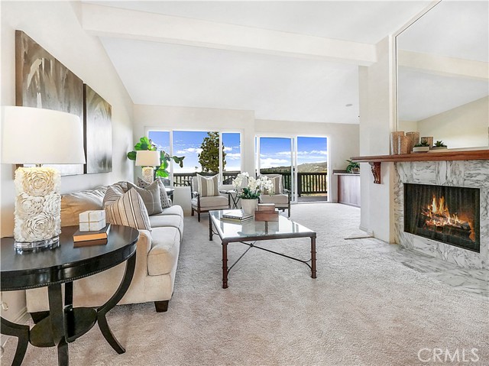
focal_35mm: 16
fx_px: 226
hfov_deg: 94.5
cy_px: 183
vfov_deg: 78.0
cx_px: 244
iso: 1250
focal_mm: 8
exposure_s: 1/320
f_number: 20
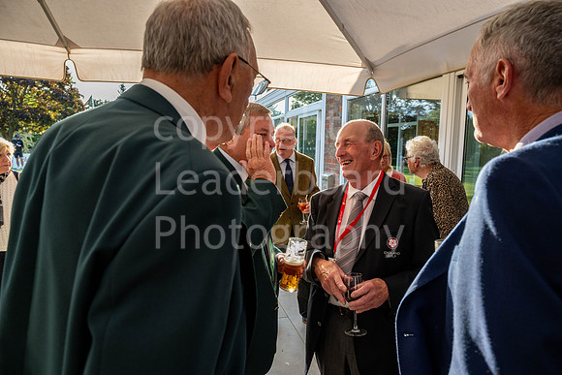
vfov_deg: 53.2
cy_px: 188
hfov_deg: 73.7
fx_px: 375
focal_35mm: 24
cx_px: 281
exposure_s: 1/250
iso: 500
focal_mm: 24
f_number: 5.6
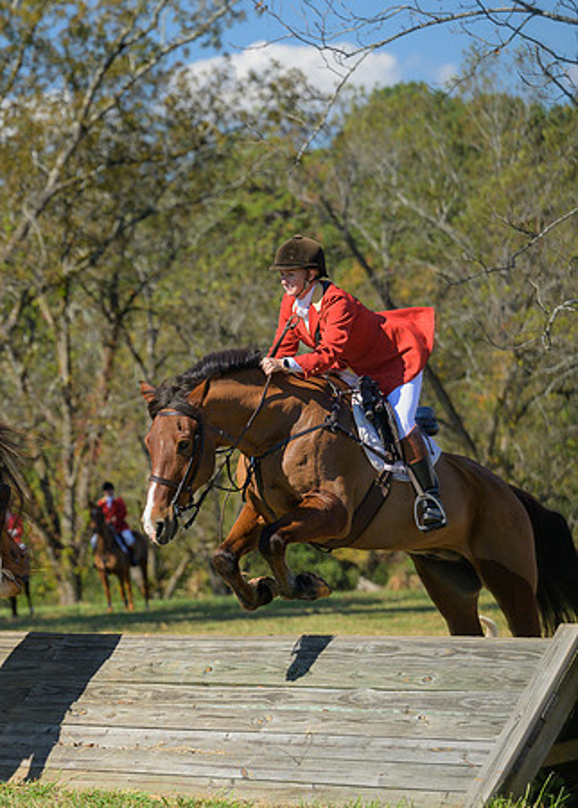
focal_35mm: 211
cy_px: 323
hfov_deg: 6.8
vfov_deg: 9.5
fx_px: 4850
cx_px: -149
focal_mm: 120
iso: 200
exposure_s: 1/1000
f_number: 4
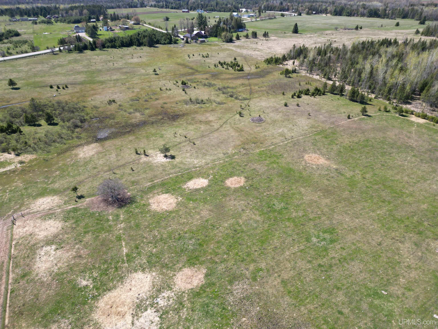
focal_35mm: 24
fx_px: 304
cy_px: 164
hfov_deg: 71.6
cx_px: 219
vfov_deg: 56.8
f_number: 1.7
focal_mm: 6.72
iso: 110
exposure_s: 1/1250
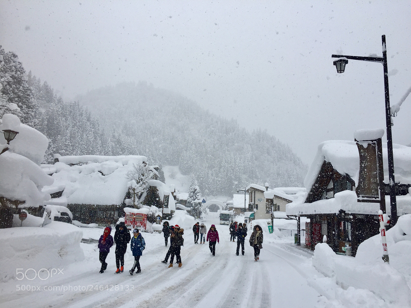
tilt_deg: +10.5
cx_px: 206
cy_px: 154
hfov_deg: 61.7
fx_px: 344
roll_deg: -3.8
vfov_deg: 48.2
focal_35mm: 29
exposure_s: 1/1980
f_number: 2.2
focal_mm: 4.15
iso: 32
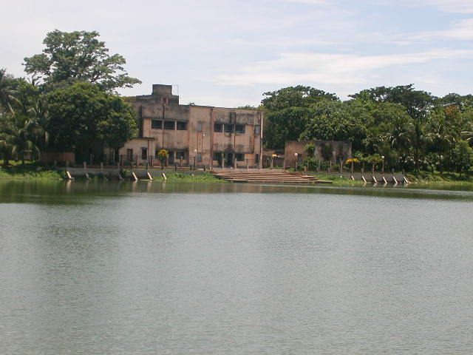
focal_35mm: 77
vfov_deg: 19.1
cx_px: 236
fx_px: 1052
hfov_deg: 25.3
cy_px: 178
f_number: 4
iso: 100
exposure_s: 1/897
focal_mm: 11.8
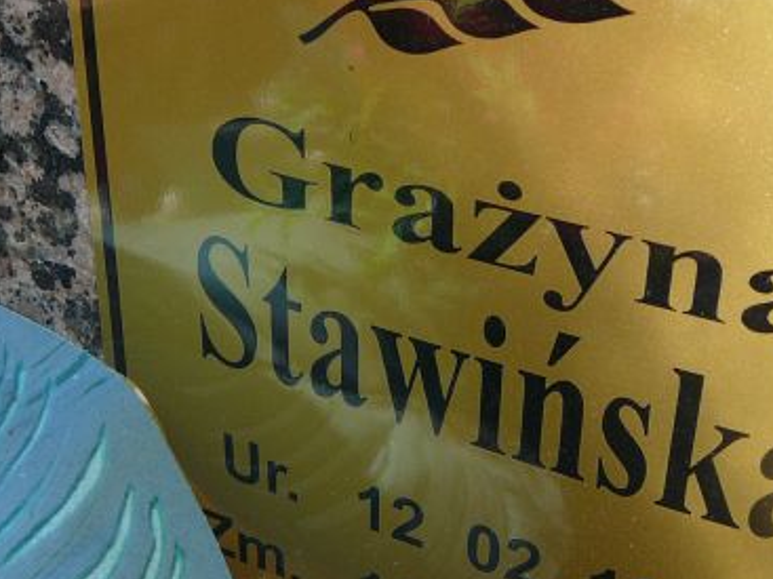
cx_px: 428
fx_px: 1362
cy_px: 326
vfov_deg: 24.0
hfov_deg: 31.7
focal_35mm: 61
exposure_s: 1/320
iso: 80
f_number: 2.8
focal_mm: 5.2
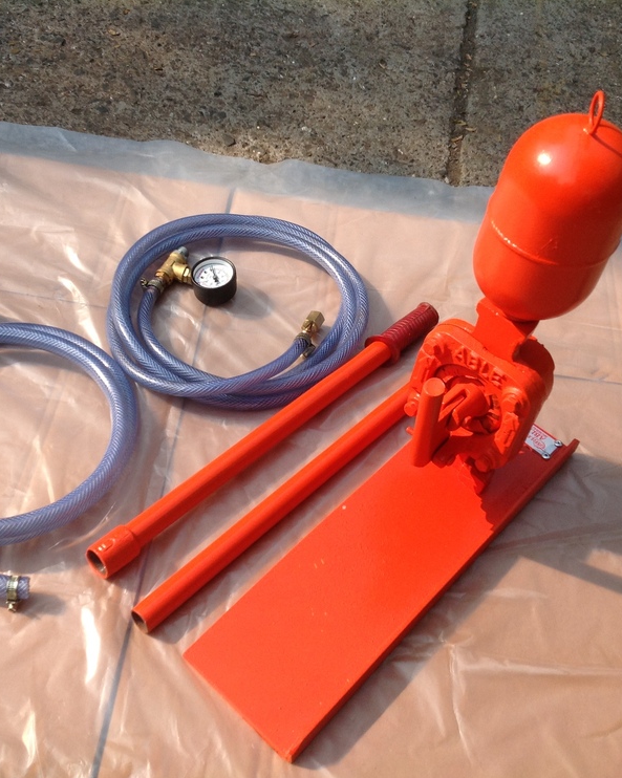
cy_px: 391
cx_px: 258
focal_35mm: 46
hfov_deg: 32.7
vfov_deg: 40.3
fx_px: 1059
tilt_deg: -47.9
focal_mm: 4.28
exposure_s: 1/1259
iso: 50
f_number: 2.4
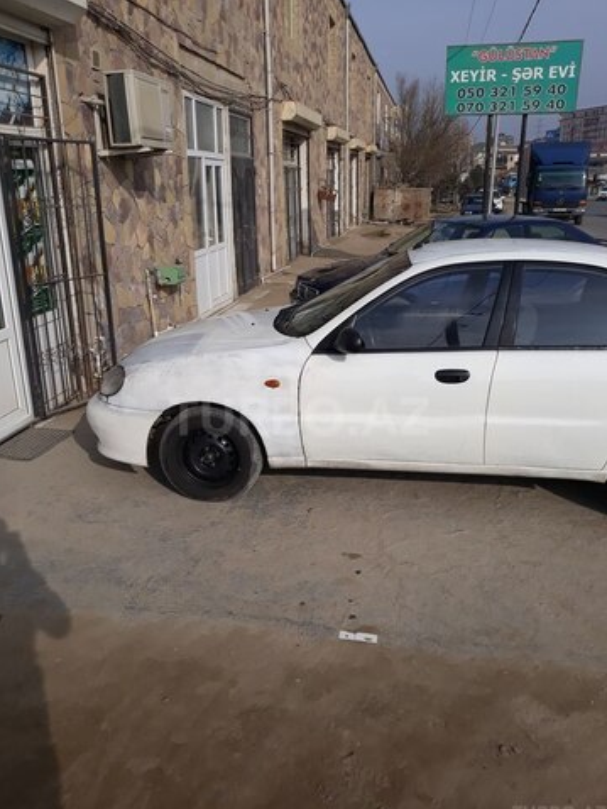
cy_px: 416
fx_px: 654
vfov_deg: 63.4
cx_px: 299
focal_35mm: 28
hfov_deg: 49.8
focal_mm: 3.71
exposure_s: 1/2899
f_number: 1.7
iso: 40
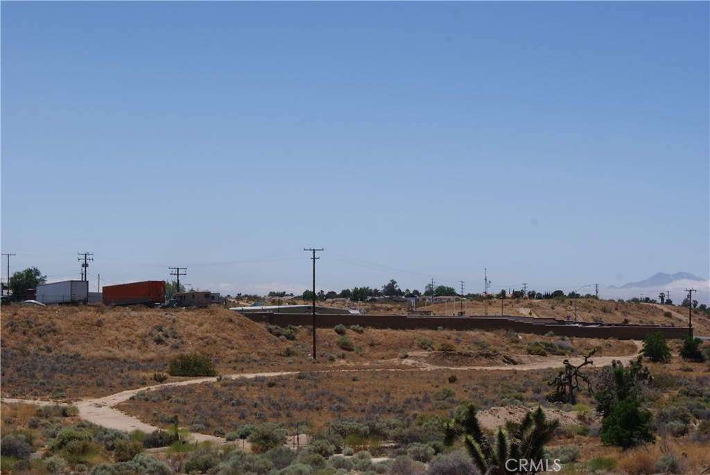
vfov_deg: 16.6
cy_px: 238
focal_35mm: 82
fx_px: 1629
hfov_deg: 24.6
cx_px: 355
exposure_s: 1/250
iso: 100
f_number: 13
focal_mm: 55
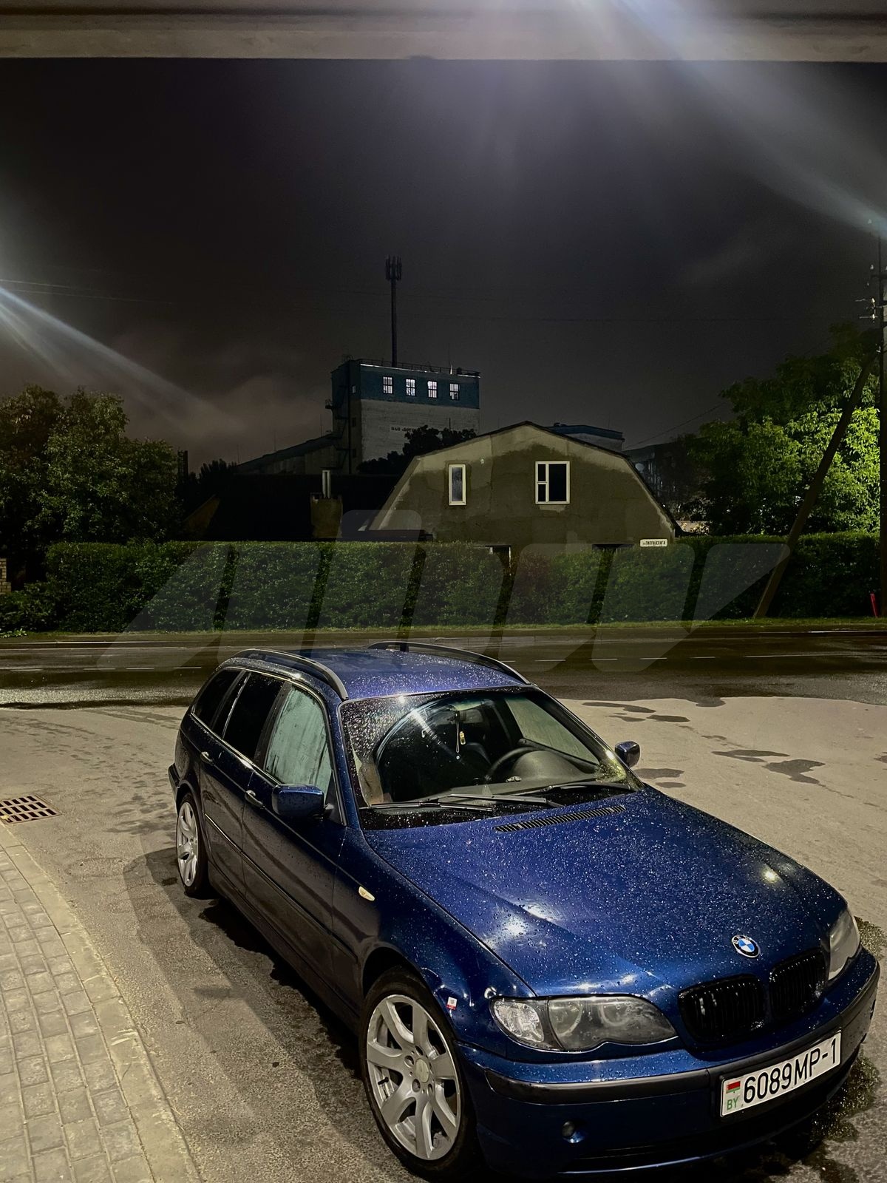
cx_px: 444
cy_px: 592
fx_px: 888
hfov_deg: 53.1
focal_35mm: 26
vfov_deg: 67.3
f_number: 1.6
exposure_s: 1/8
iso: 500
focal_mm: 4.2
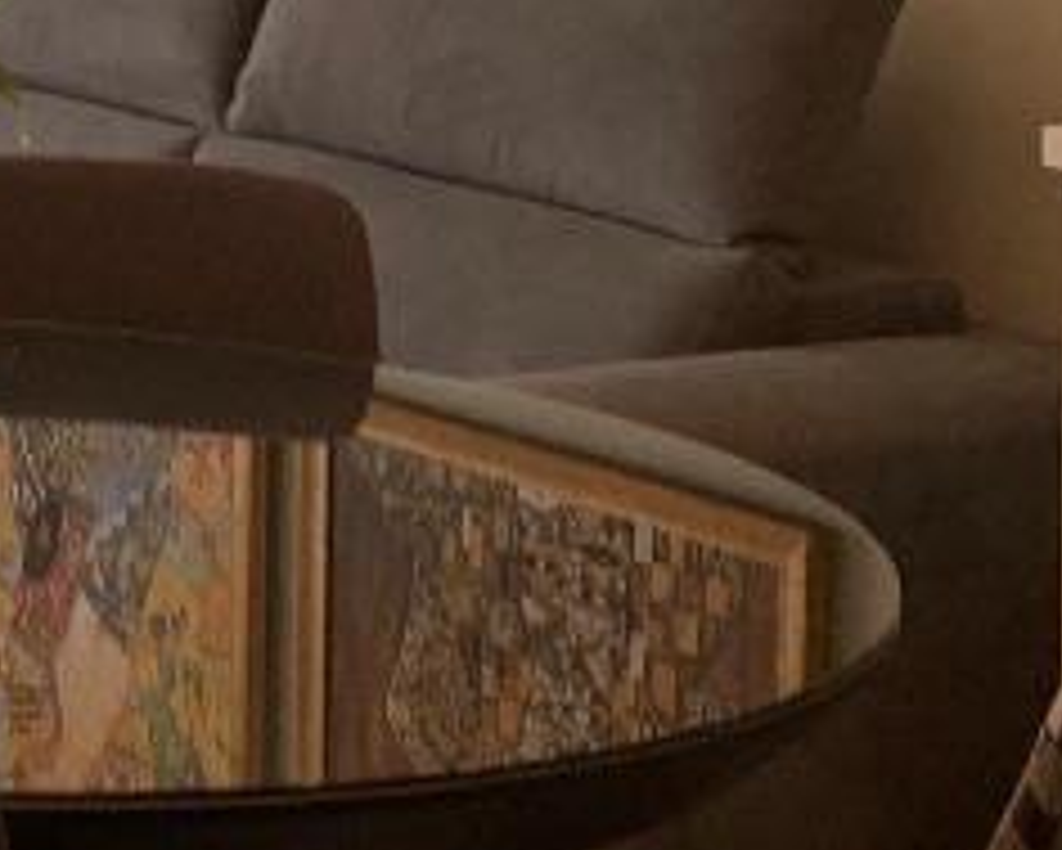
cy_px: -292
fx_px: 4056
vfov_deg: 11.6
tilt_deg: -0.6
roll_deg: -1.1
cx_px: -670
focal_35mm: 129
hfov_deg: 13.7
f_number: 1.8
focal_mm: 4.25
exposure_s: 1/206
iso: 25
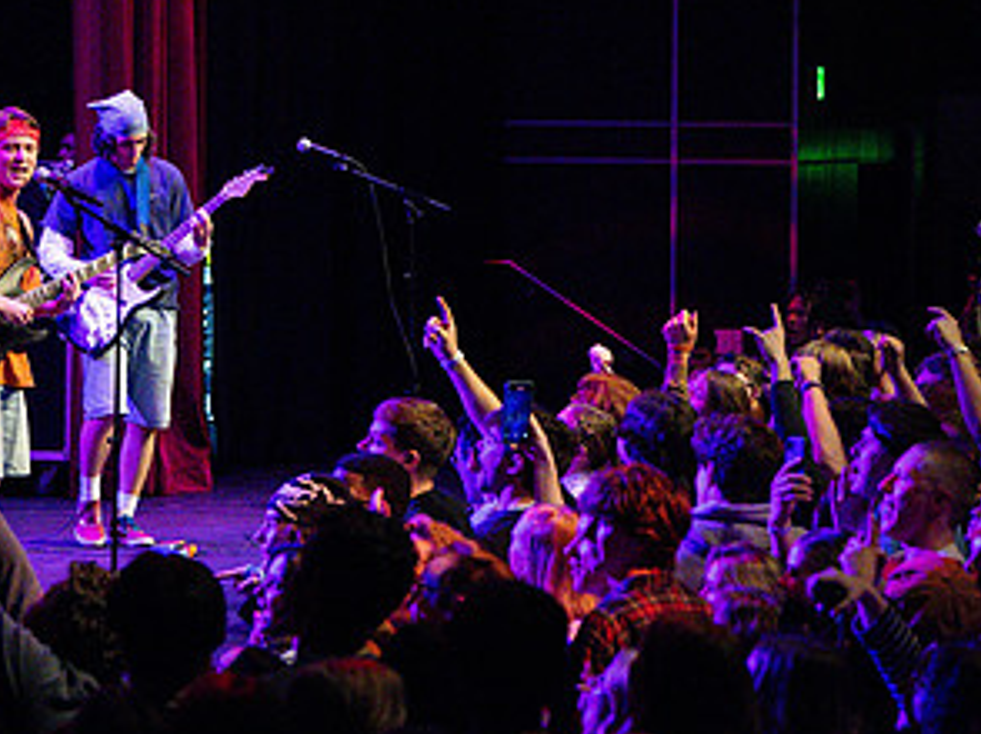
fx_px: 4502
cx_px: 440
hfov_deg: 12.4
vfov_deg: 9.3
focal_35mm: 159
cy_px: 337
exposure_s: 1/500
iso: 6400
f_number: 2.8
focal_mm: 70
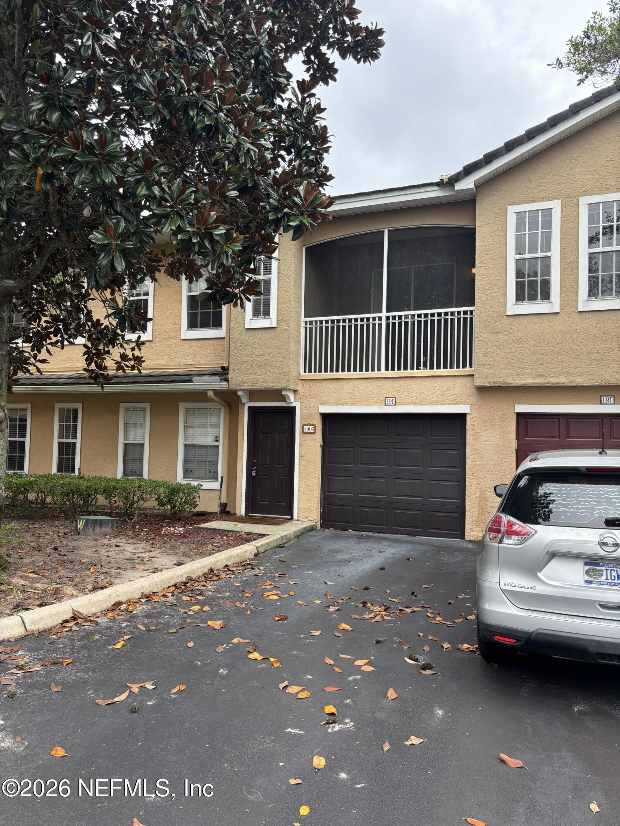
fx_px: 621
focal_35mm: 26
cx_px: 310
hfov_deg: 53.1
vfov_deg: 67.3
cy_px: 413
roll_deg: -2.0
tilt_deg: +2.3
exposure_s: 1/481
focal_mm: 5.96
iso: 50
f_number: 1.6
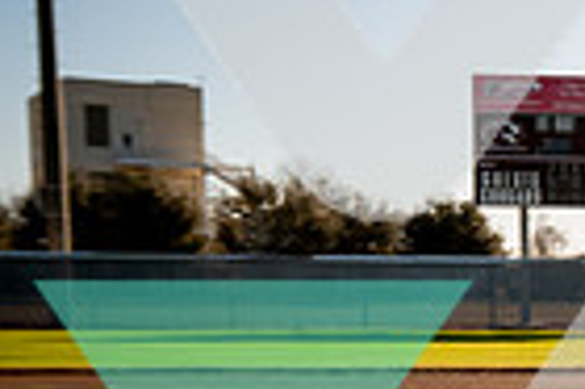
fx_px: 1883
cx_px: 1099
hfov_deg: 15.0
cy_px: 504
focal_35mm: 116
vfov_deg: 11.5
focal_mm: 28
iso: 100
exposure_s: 1/250
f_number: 5.6
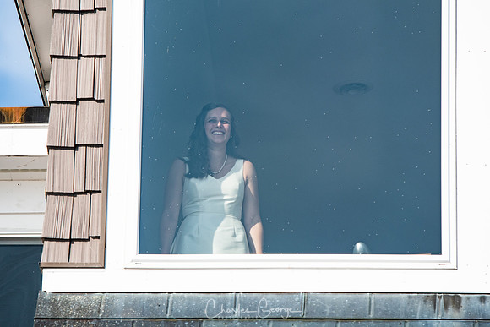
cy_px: 164
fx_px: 4084
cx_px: 245
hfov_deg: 6.9
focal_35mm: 300
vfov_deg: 4.6
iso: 200
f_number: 4
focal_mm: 200
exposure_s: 1/2000
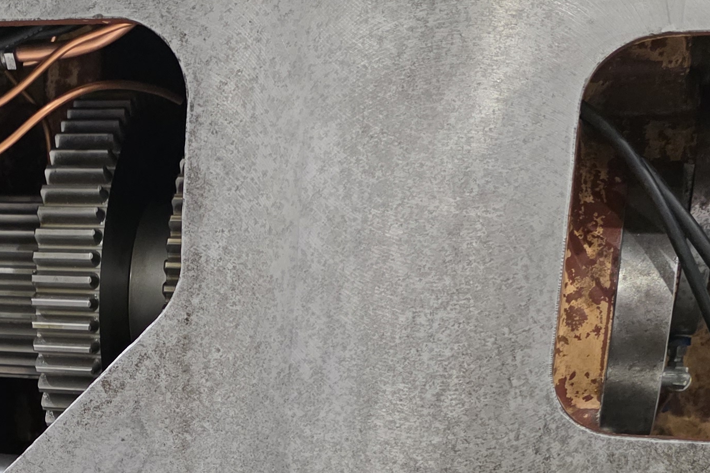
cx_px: 89
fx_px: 1380
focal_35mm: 70
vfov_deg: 17.9
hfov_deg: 27.9
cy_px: 658
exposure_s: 1/120
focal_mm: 6.3
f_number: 1.7
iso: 1000
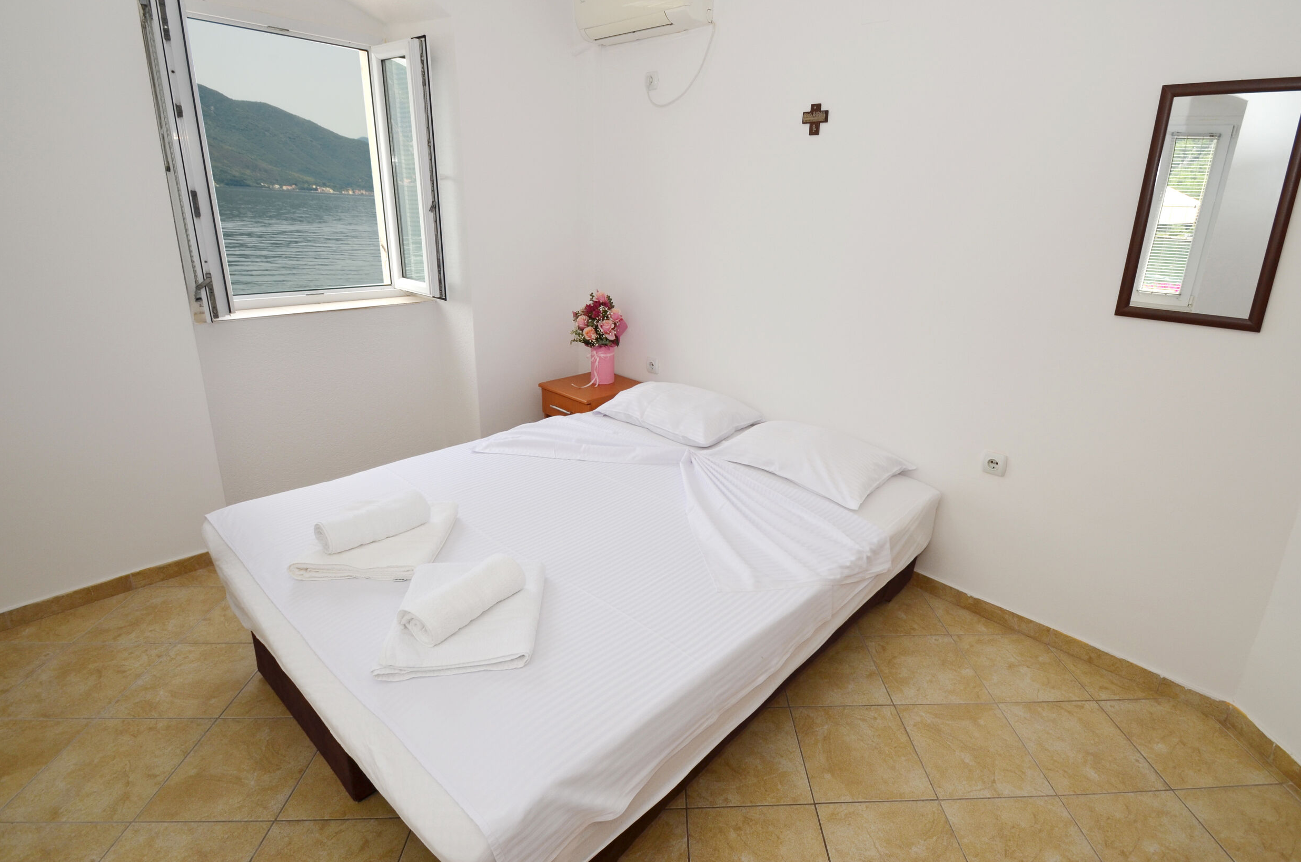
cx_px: 719
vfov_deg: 70.0
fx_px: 613
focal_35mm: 17
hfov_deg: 93.1
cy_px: 381
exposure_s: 1/125
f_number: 5.6
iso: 140
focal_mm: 10
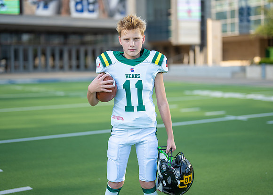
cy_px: 91
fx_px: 474
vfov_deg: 23.3
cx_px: 137
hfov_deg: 32.2
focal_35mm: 61
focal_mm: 50
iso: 100
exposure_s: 1/3200
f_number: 1.2
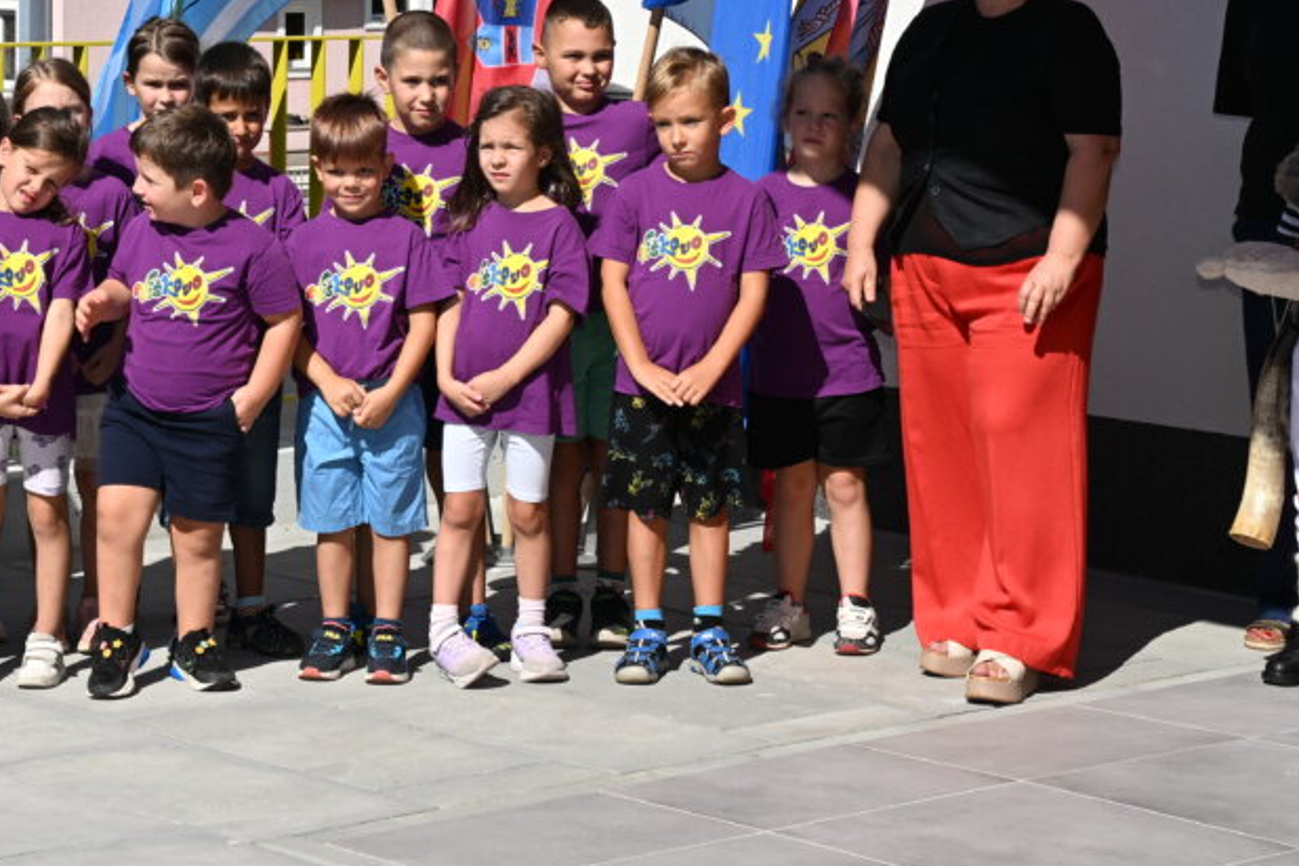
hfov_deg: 19.1
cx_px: 301
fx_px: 3825
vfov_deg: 12.7
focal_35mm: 106
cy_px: -13
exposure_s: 1/200
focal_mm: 52
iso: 125
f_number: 14
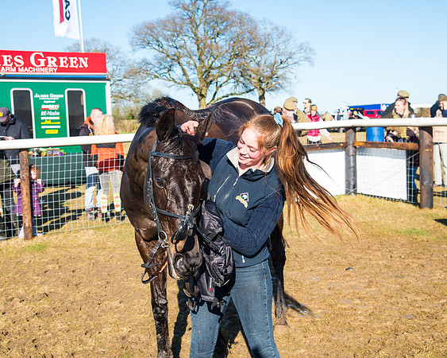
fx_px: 656
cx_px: 216
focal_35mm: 50
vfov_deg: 30.5
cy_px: 179
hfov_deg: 37.6
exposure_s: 1/250
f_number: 5
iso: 125
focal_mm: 44
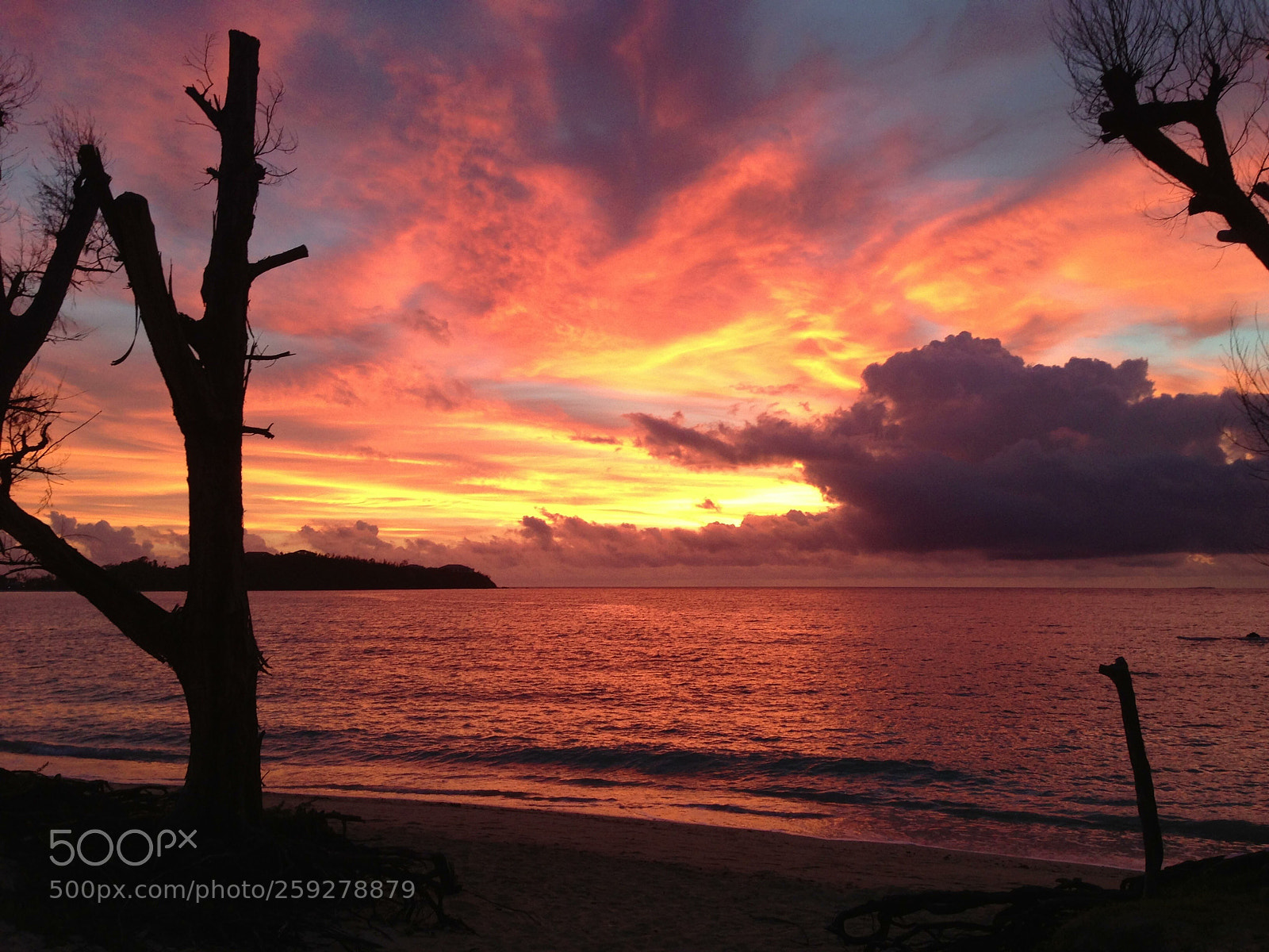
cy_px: 476
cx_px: 634
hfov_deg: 55.4
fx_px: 1210
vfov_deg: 42.9
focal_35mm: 33
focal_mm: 4.13
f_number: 2.4
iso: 64
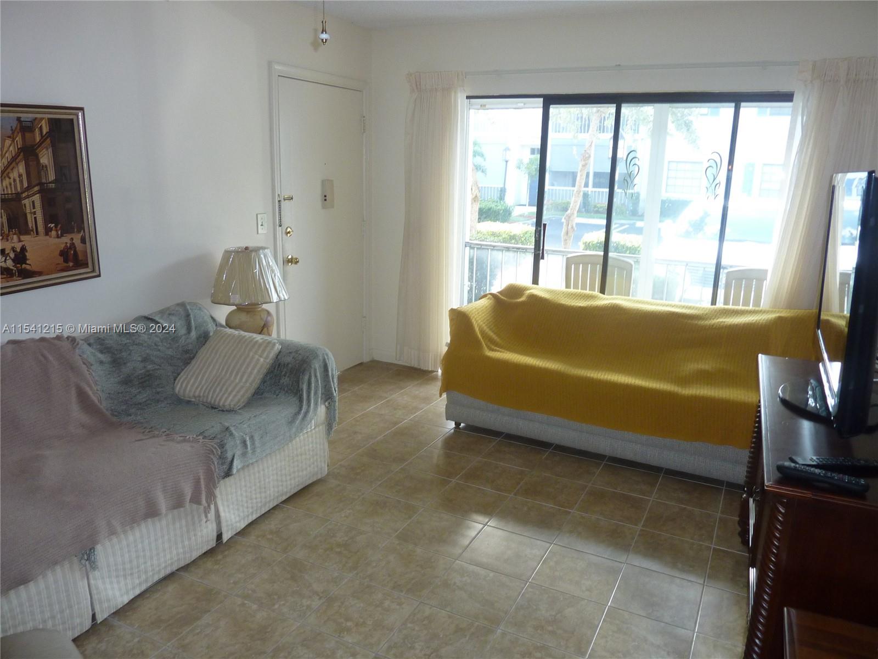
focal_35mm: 25
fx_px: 634
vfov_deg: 54.9
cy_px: 330
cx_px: 439
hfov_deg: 69.4
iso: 160
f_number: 3.3
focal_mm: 4.1
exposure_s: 1/30
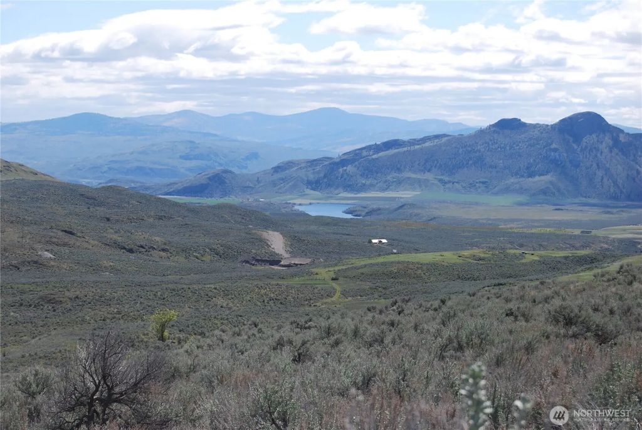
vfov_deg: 16.6
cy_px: 215
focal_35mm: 82
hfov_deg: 24.6
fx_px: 1473
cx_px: 321
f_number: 8
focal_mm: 55
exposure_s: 1/250
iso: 100
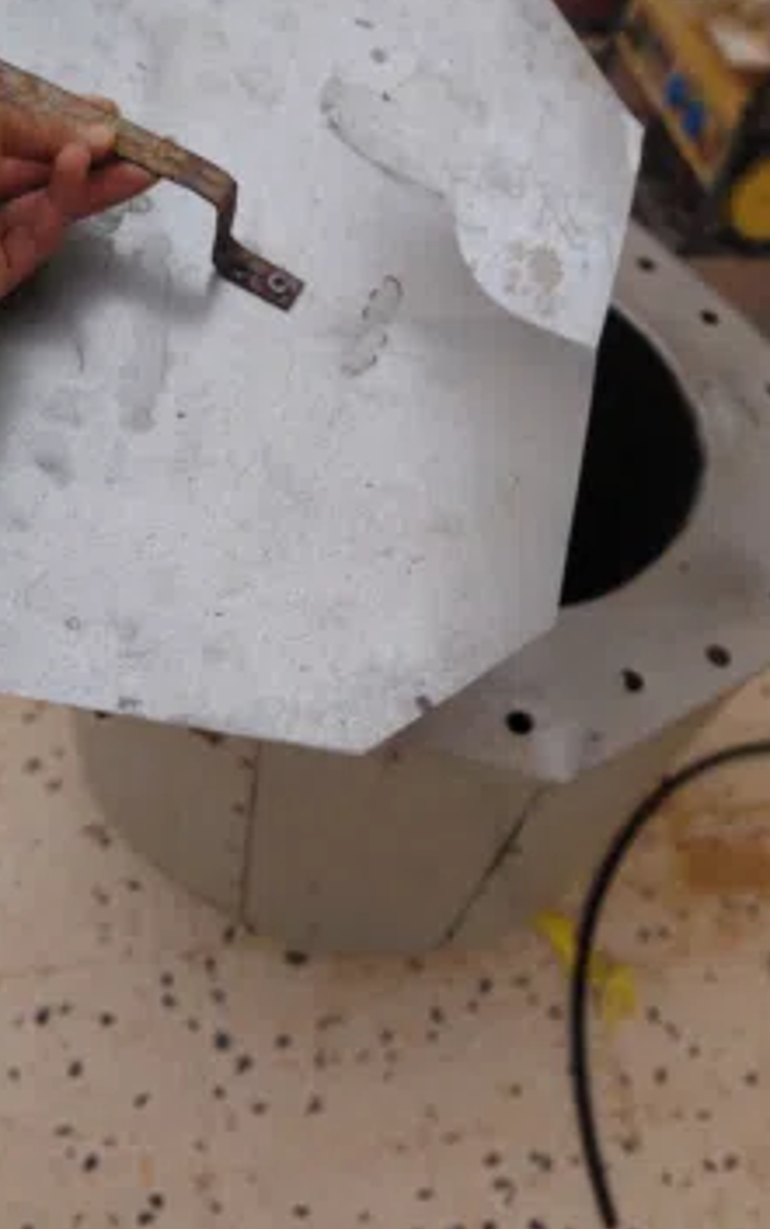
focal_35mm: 30
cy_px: 630
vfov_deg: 62.9
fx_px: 1006
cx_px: 376
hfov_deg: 41.9
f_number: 1.8
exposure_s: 1/953
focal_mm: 4.69
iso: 50
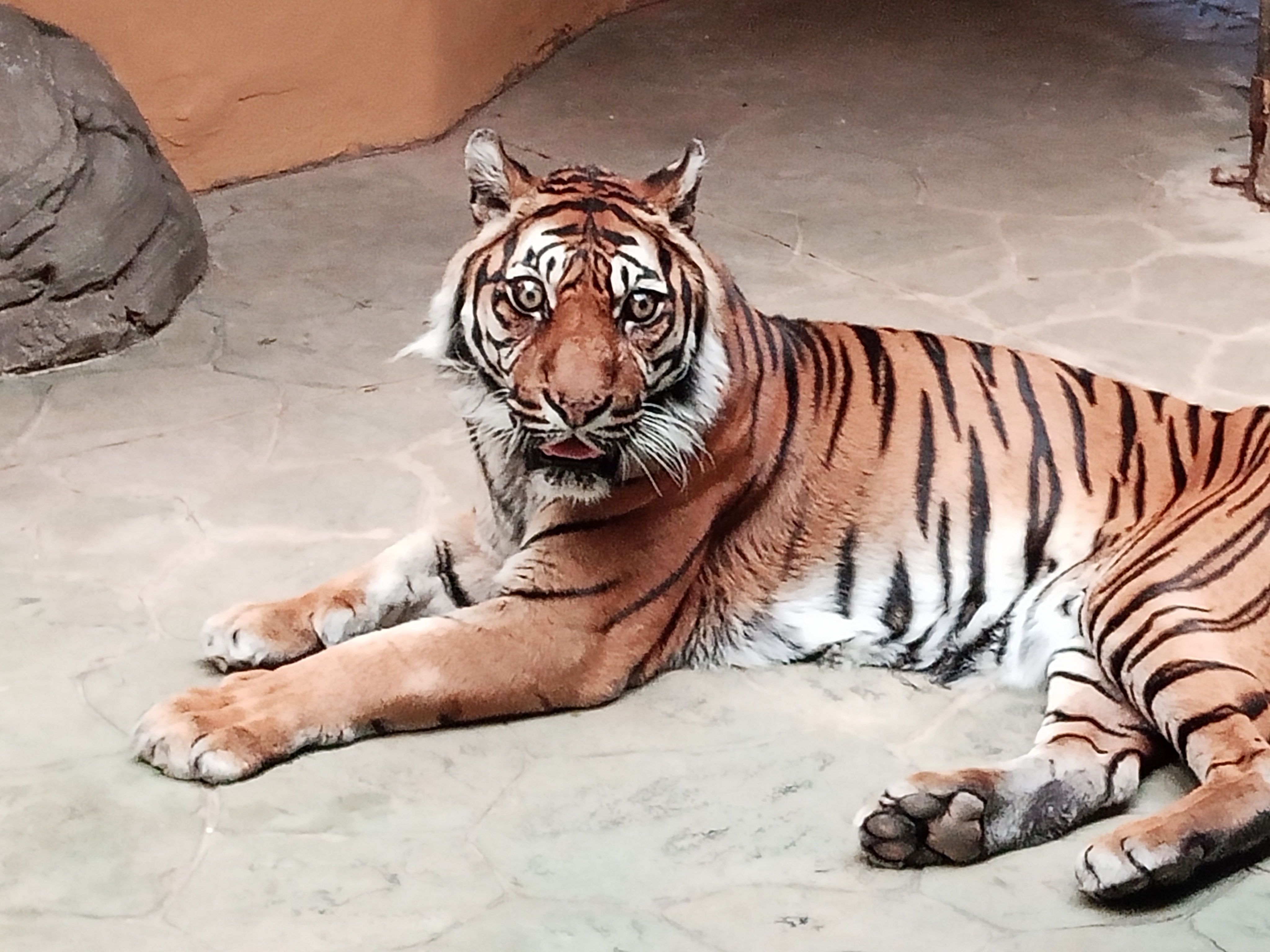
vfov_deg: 16.6
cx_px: 635
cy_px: 476
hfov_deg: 22.0
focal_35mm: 89
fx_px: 3265
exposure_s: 1/33.3
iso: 800
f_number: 1.8
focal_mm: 3.98
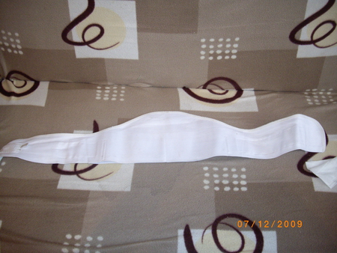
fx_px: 370
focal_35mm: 38
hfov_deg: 49.0
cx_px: 168
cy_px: 126
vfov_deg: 37.8
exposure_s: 1/40
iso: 400
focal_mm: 7.9
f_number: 2.8
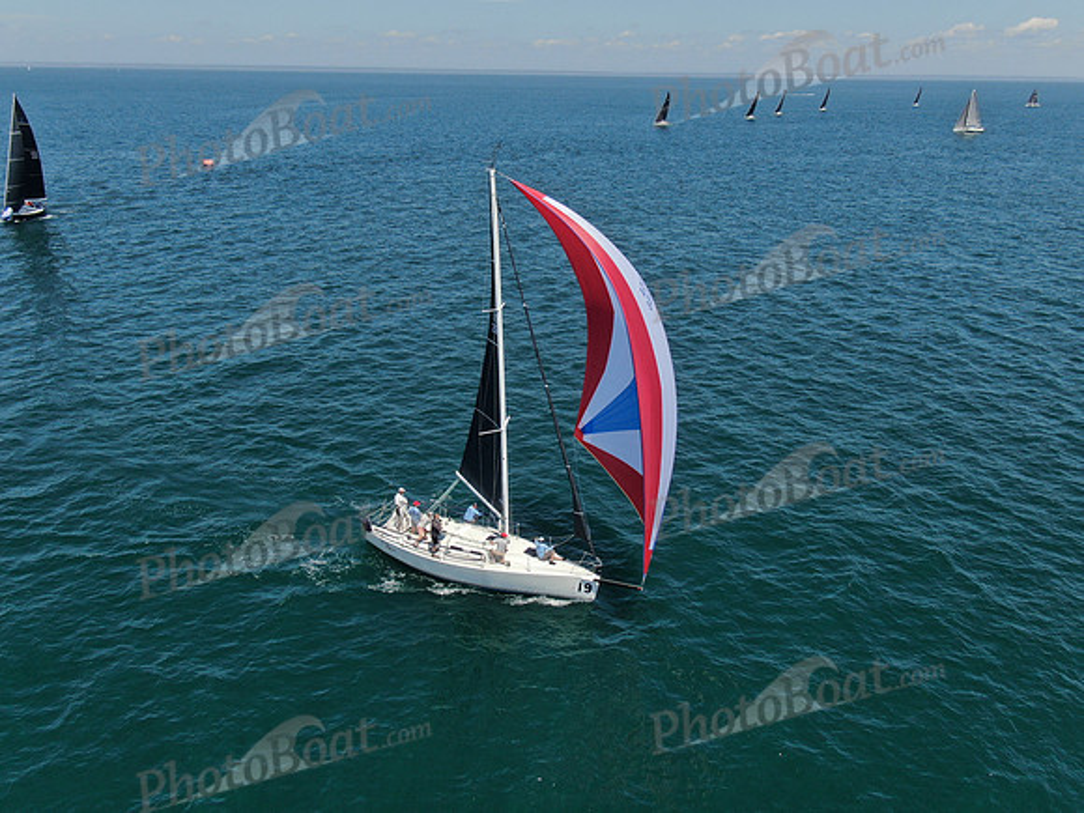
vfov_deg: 48.2
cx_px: 542
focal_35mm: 29
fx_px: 908
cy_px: 406
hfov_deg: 61.7
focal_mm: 5
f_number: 3
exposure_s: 1/1600
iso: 100
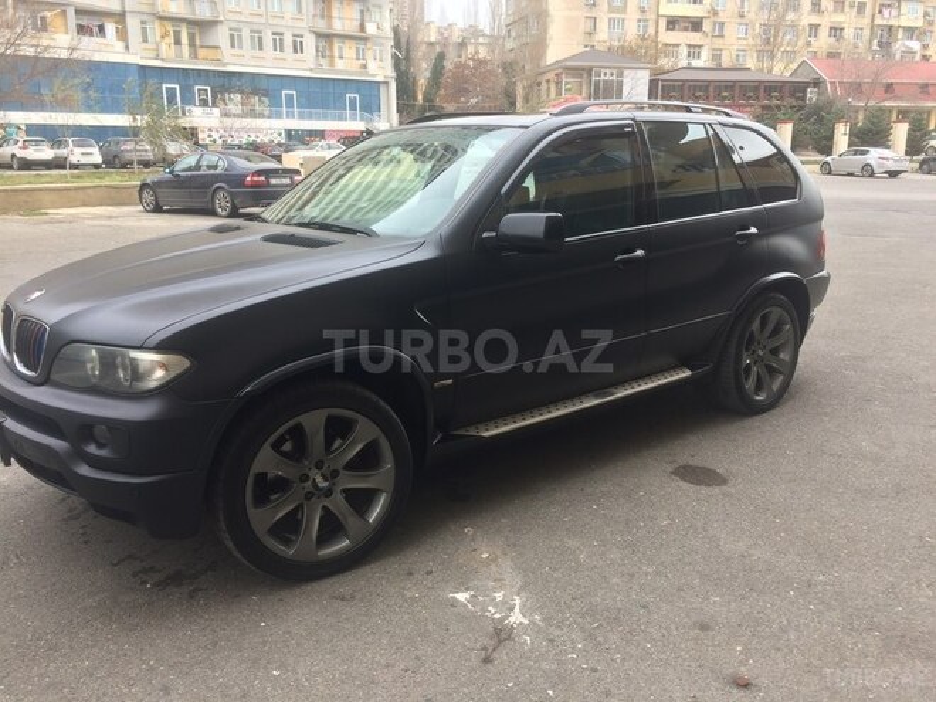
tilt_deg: -14.8
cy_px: 351
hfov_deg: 61.7
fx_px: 784
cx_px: 468
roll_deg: +2.3
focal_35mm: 29
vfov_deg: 48.2
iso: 40
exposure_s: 1/100
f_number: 2.2
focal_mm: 4.15
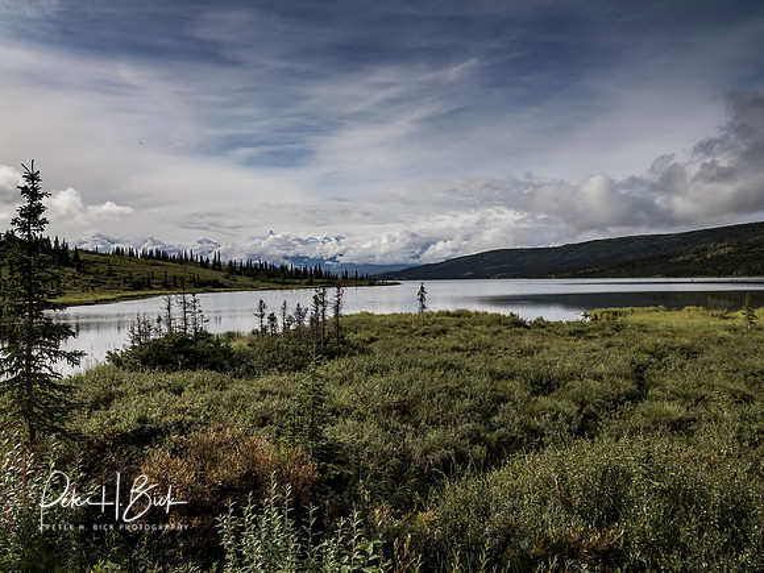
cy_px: 286
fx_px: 618
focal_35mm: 28
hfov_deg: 63.4
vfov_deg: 49.7
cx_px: 382
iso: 200
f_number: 9.5
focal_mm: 14
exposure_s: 1/500
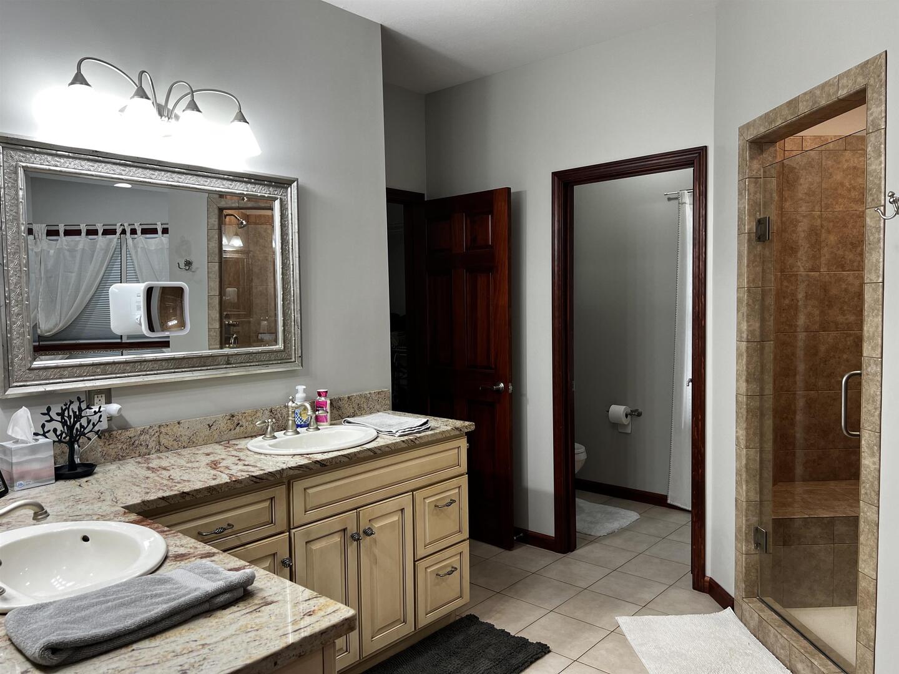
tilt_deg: -3.3
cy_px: 337
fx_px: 675
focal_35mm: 26
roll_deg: +0.8
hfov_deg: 67.3
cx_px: 450
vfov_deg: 53.1
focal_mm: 5.7
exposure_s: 1/60
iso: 64
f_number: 1.5
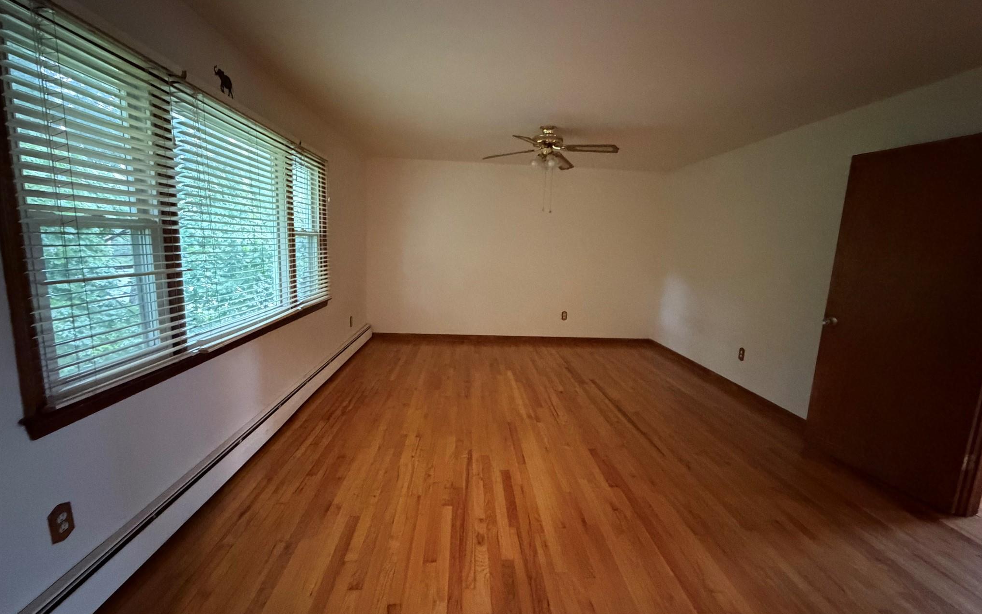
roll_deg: -2.5
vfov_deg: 74.8
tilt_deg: -7.5
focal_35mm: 15
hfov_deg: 101.5
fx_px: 401
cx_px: 495
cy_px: 302
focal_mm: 2.22
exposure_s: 1/40
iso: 1600
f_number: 2.2
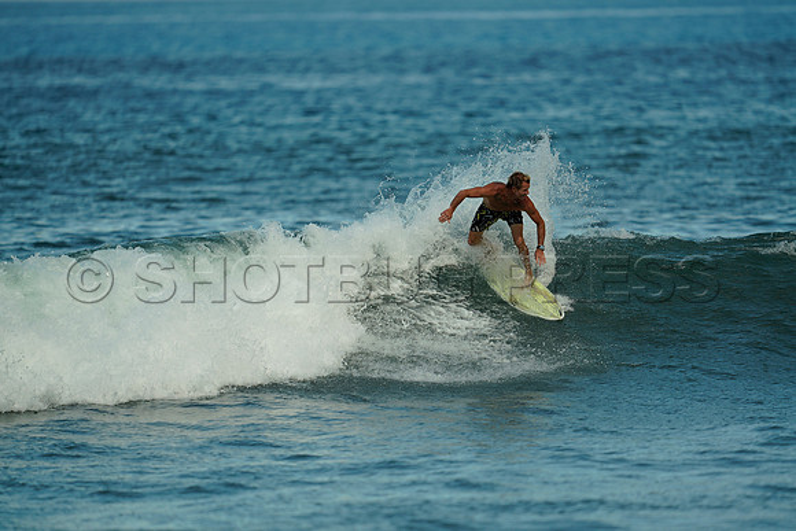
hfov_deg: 5.2
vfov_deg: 3.4
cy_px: 266
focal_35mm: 400
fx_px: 8846
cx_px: 398
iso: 160
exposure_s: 1/1250
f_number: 2.8
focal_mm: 400
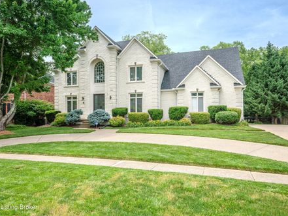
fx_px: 200
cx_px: 143
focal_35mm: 24
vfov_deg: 56.7
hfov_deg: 71.6
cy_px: 108
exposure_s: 1/3200
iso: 400
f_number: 6.3
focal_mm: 22
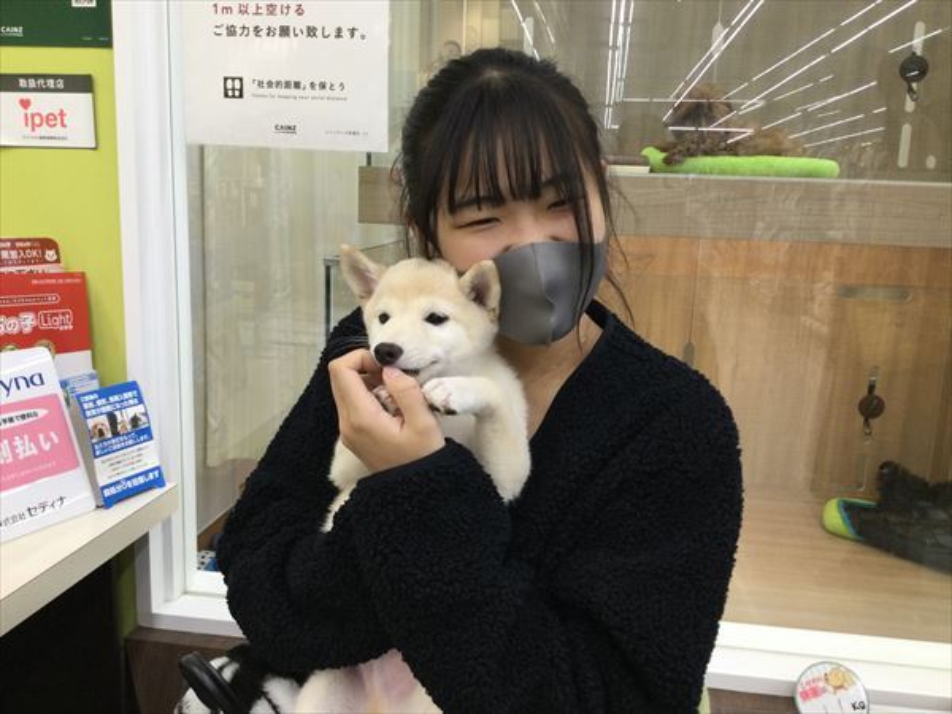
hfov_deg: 58.4
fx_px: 853
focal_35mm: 31
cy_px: 357
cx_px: 476
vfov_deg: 45.4
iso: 50
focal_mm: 3.3
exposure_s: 1/30
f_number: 2.4
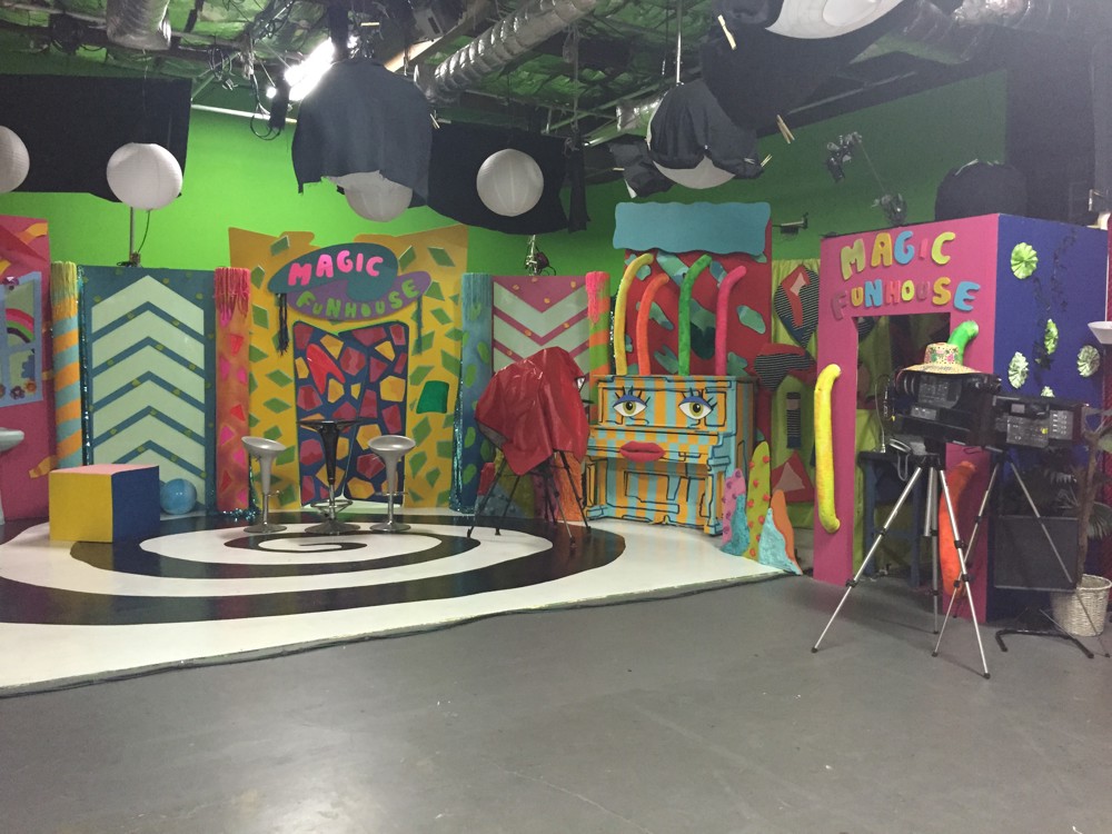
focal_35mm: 29
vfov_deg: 48.2
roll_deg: +0.3
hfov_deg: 61.7
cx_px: 556
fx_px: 932
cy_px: 417
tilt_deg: -3.5
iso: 250
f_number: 2.2
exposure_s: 1/15
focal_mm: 4.15
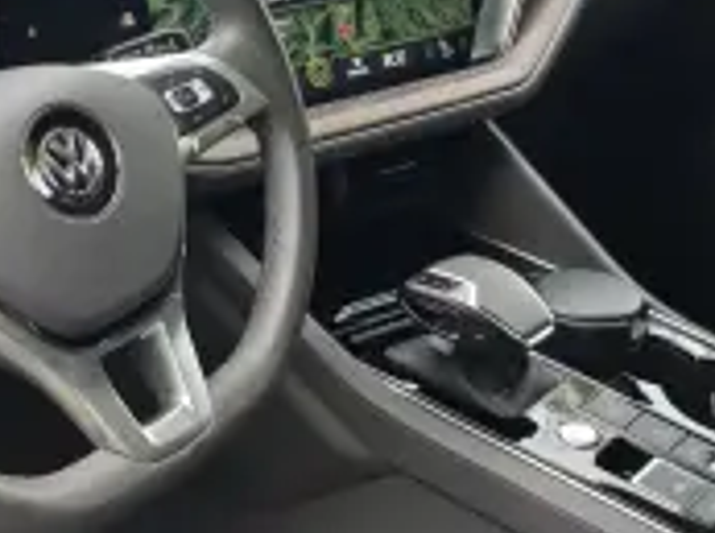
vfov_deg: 19.9
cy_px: 120
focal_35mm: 73
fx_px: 1505
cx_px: 141
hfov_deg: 26.2
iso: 50
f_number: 1.4
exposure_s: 1/151
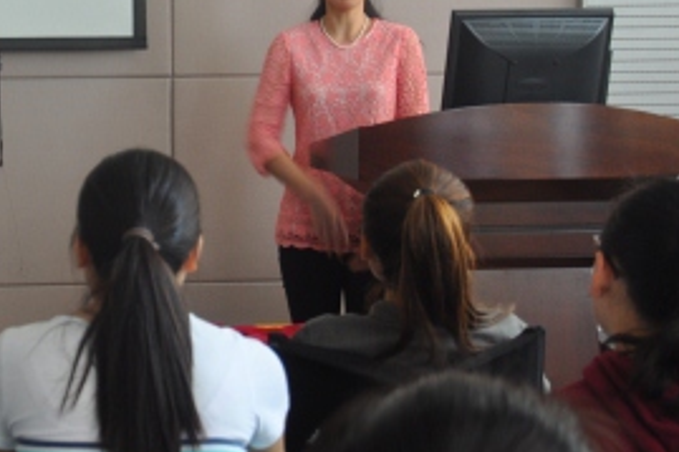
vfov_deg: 13.2
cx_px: 88
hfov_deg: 19.5
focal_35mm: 103
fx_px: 1941
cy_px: 98
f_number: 4.2
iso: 400
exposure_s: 1/20
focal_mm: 28
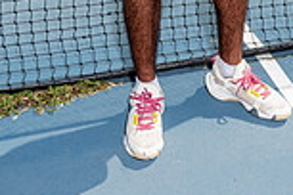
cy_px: -218
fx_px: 741
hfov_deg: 22.3
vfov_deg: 12.8
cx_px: 188
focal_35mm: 91
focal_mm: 31
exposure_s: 1/250
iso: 100
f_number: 8
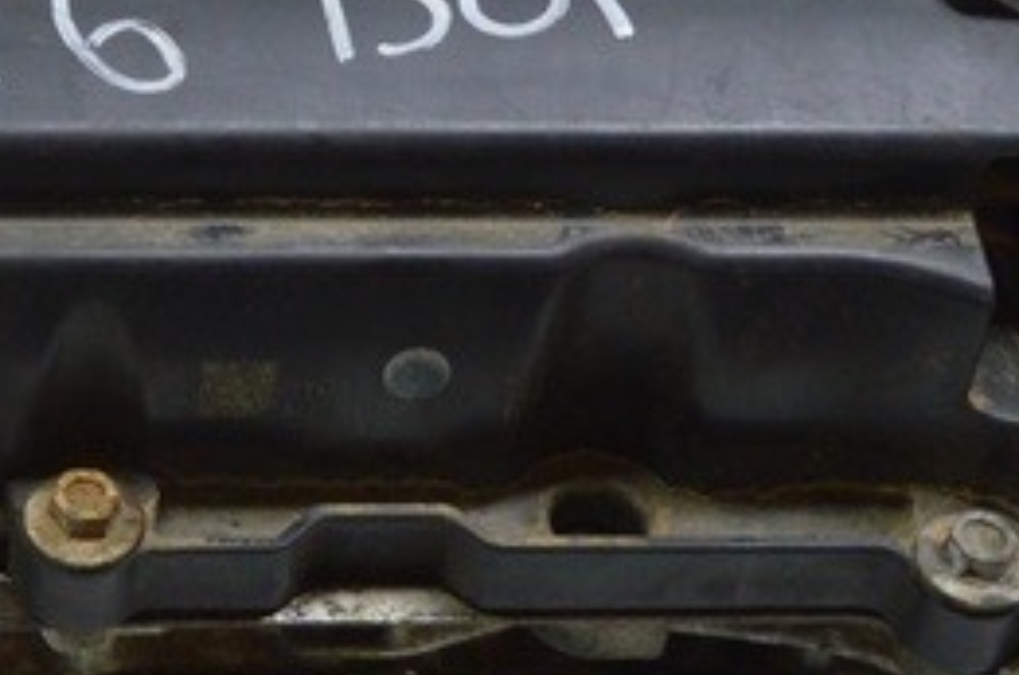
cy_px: 178
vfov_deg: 12.8
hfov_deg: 18.7
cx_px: -66
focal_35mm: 106
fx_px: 2995
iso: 400
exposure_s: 1/80
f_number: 3.5
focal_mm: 18
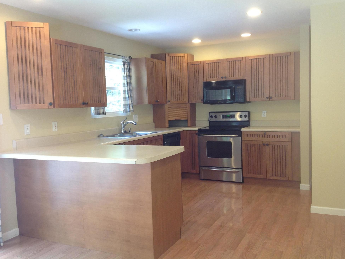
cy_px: 128
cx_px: 169
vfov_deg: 39.7
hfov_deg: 51.3
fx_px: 359
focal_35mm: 36
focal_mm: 4.28
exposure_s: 1/30
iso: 64
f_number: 2.4
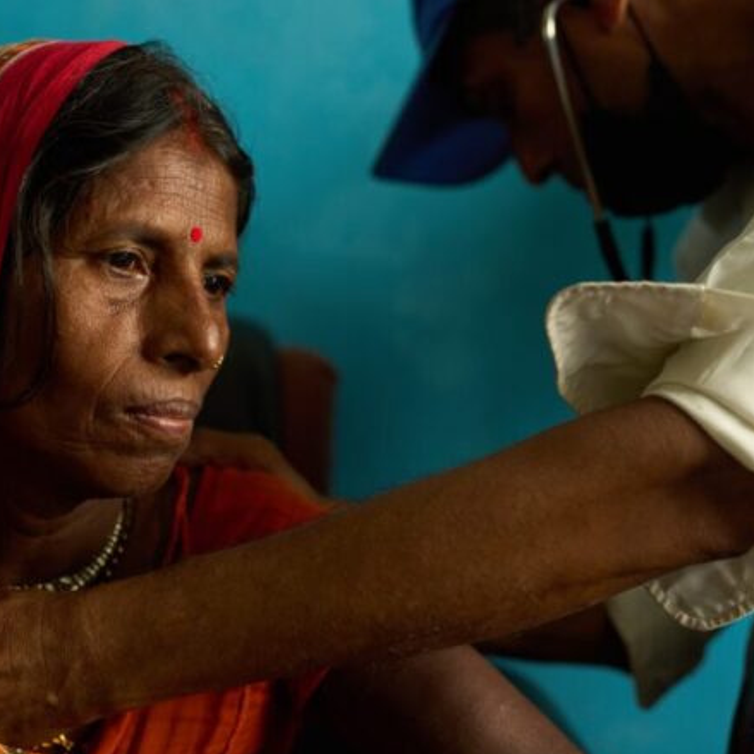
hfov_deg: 32.6
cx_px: 265
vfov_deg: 32.8
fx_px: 1281
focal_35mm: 52
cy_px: 412
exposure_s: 1/100
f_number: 2.5
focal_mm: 35
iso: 1000
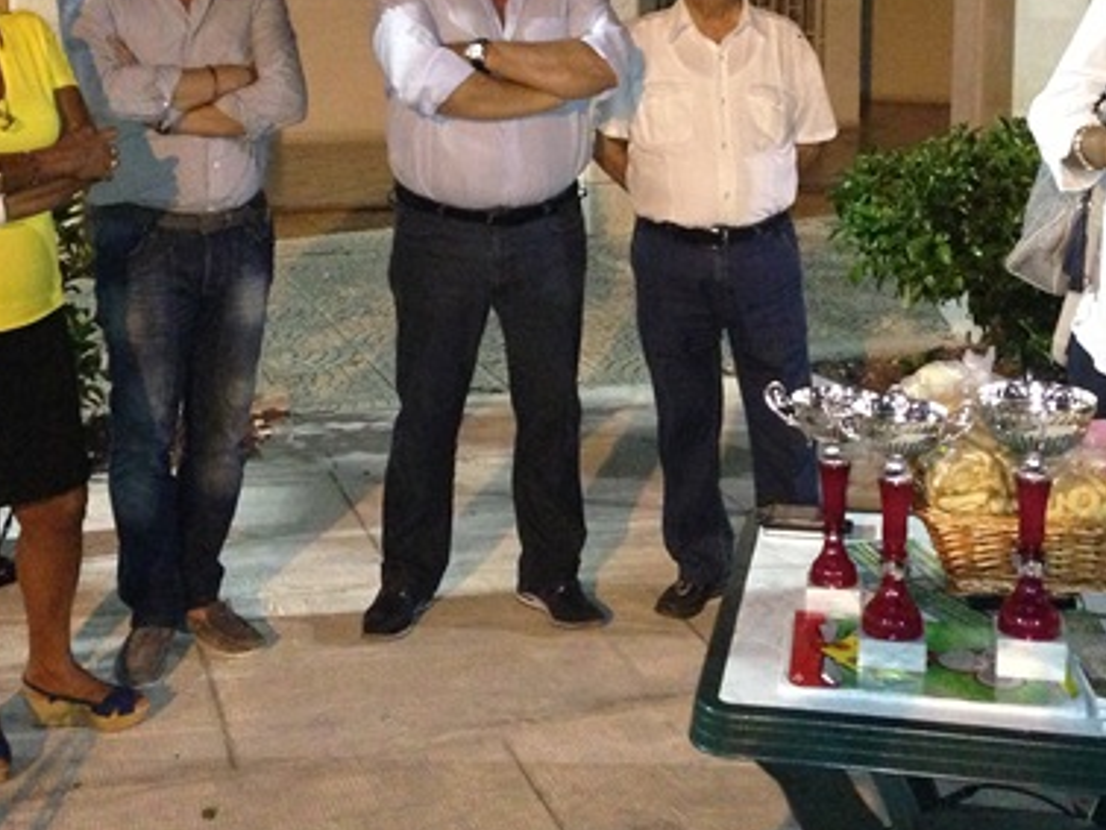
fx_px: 1790
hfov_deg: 34.3
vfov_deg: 25.6
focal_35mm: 56
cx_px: 619
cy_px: 141
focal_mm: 4.13
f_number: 2.4
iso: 800
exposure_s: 1/16
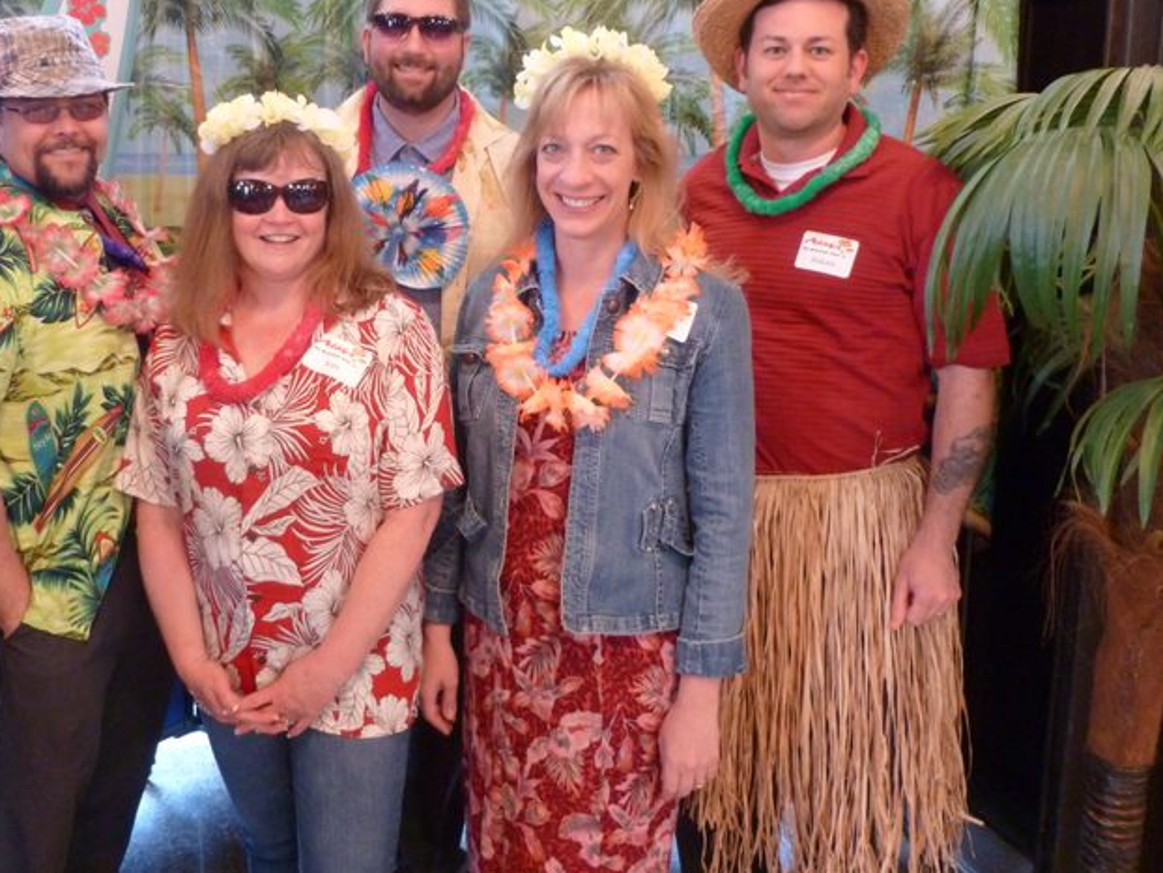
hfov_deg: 50.8
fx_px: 1210
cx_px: 438
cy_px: 323
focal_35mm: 36
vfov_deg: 39.4
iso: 400
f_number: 3.3
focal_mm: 5
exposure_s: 1/13
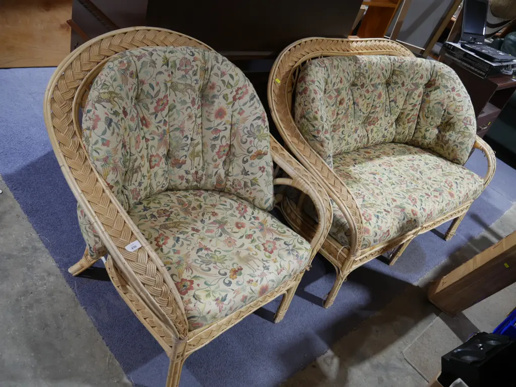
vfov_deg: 49.7
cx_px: 258
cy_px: 194
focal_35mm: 28
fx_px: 417
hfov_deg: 63.4
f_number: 3.5
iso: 500
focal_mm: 14
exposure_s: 1/60
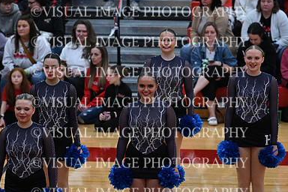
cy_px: 117
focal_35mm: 302
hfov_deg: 6.8
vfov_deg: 4.6
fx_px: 2416
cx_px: 140
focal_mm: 200
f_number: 4
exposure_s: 1/400
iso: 4000
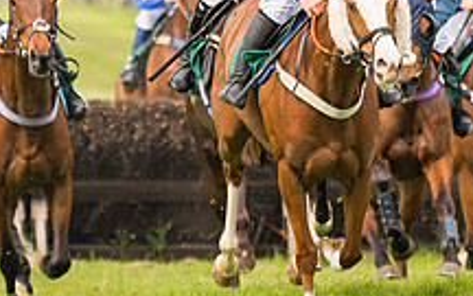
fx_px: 15031
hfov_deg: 1.8
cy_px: 91
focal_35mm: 1166
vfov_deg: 1.1
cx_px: 317
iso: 200
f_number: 2.8
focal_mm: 185
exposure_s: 1/2500
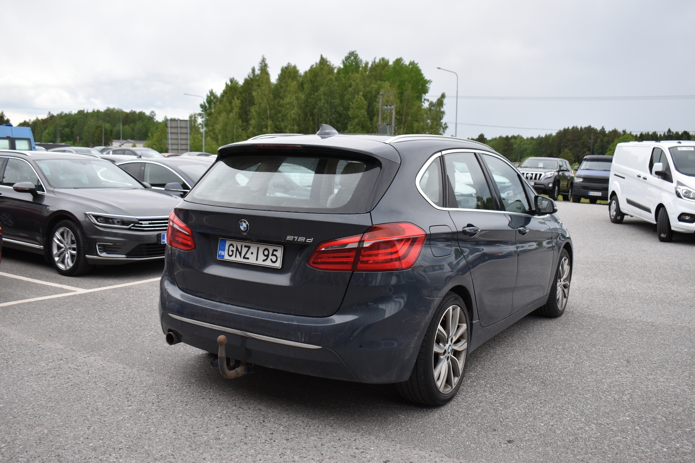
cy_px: 232
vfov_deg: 40.0
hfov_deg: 57.2
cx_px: 348
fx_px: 637
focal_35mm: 33
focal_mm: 22
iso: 200
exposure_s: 1/180
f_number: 5.6
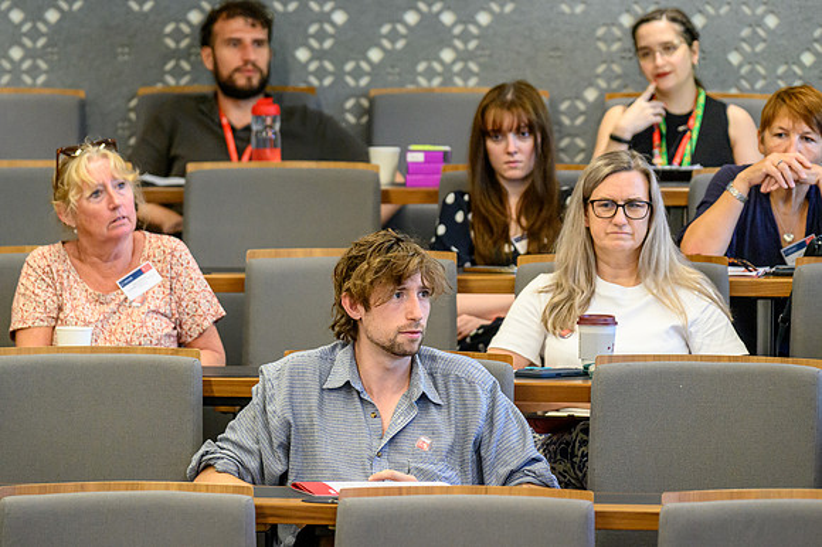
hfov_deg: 9.1
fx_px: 5173
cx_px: 411
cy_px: 274
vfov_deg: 6.1
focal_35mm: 227
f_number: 2.8
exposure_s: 1/250
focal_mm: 150
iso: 4000
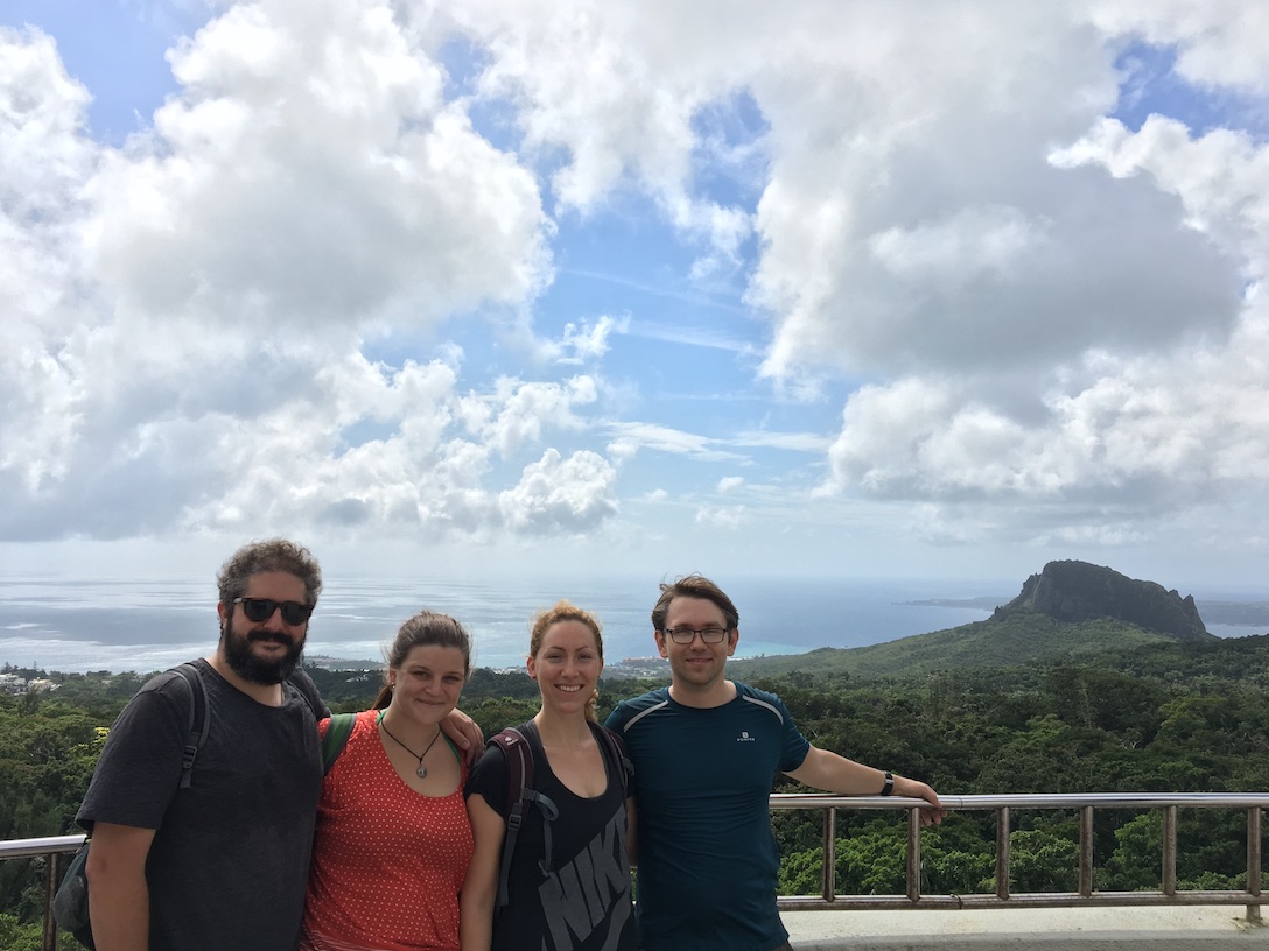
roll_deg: -0.8
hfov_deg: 56.8
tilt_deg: +3.4
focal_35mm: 32
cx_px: 596
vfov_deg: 44.2
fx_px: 1173
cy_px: 486
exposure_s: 1/2481
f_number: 2.2
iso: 25
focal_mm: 4.15
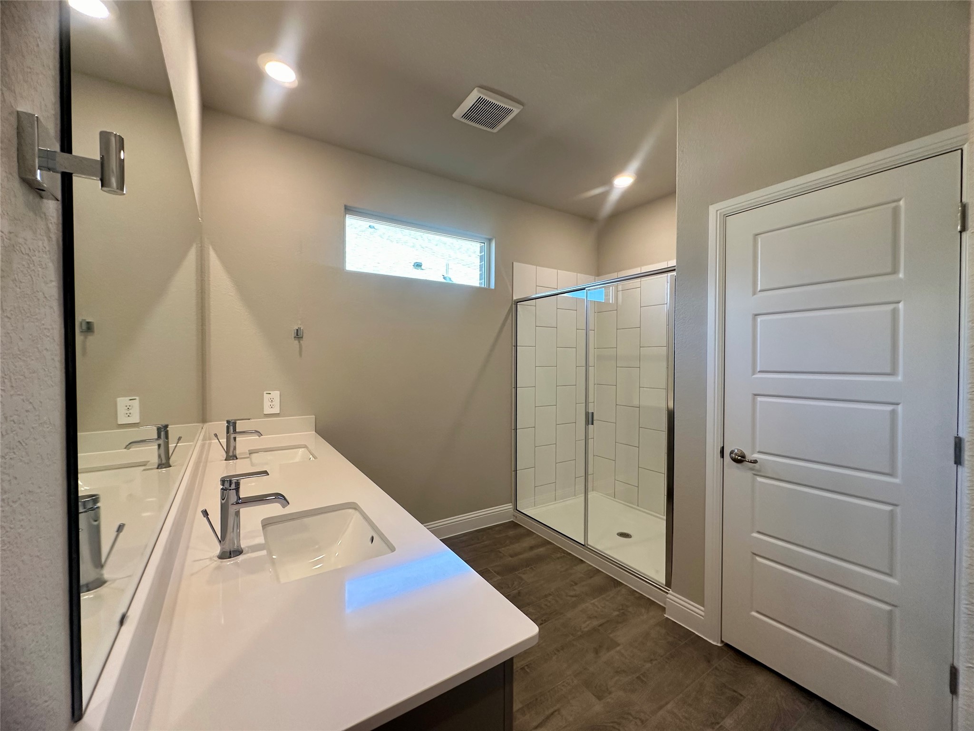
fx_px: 394
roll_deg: -0.4
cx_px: 487
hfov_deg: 102.1
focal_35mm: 14
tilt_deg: -0.9
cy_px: 366
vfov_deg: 85.7
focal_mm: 2.22
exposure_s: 1/120
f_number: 2.2
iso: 160
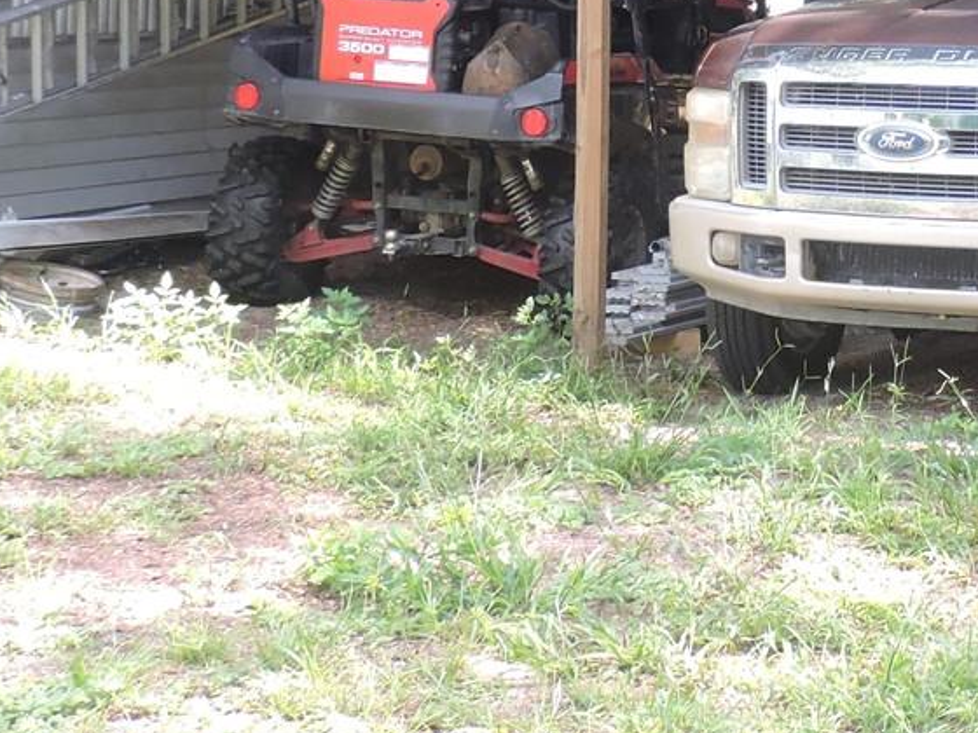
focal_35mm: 100
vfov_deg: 14.2
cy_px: -206
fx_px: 2825
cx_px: 1034
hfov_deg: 19.0
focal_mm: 6.2
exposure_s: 1/200
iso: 320
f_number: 3.3
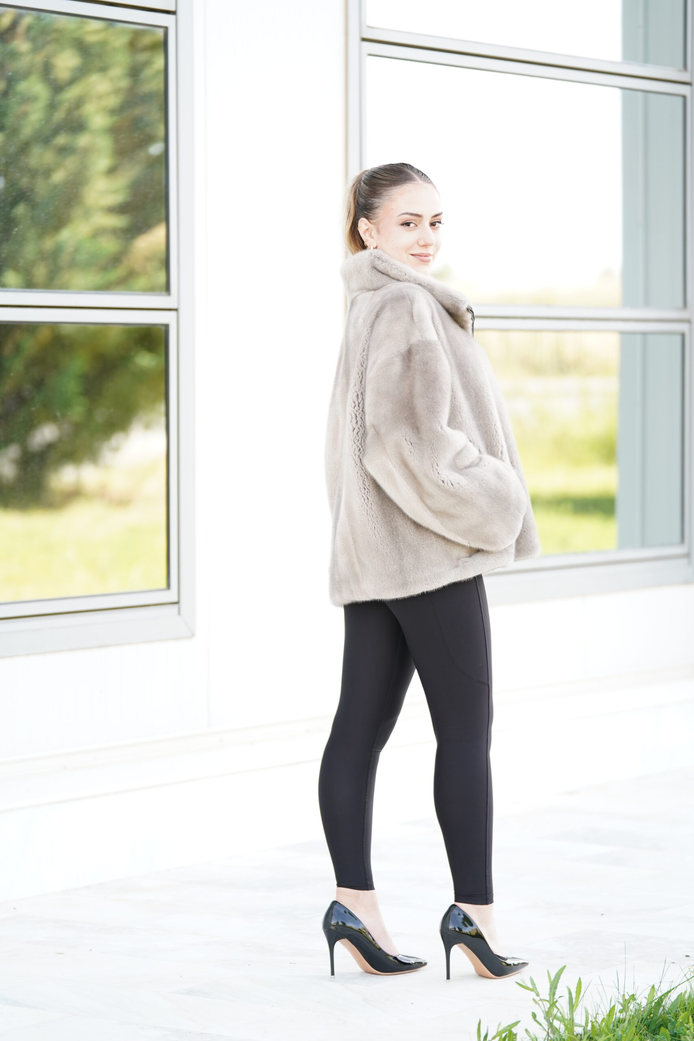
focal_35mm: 118
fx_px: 3411
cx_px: 347
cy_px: 520
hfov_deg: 11.6
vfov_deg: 17.3
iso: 250
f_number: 2.8
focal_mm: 118
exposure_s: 1/250
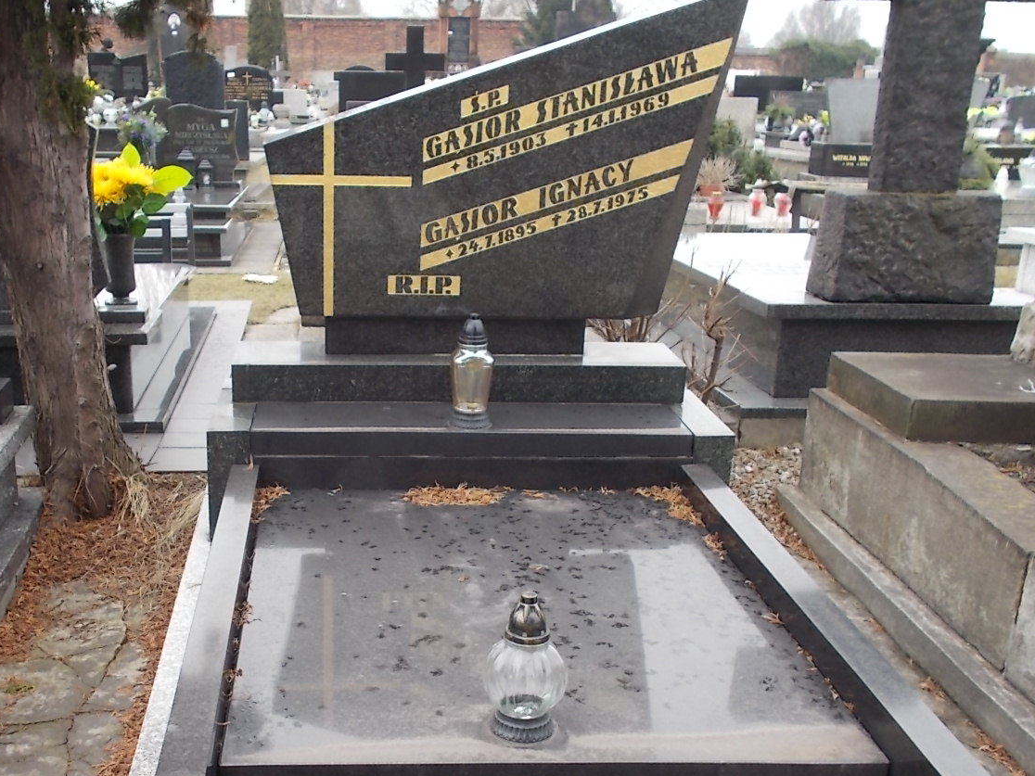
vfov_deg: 33.5
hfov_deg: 43.5
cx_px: 390
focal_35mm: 43
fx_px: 1286
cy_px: 474
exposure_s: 1/160
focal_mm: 5.3
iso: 80
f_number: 3.4
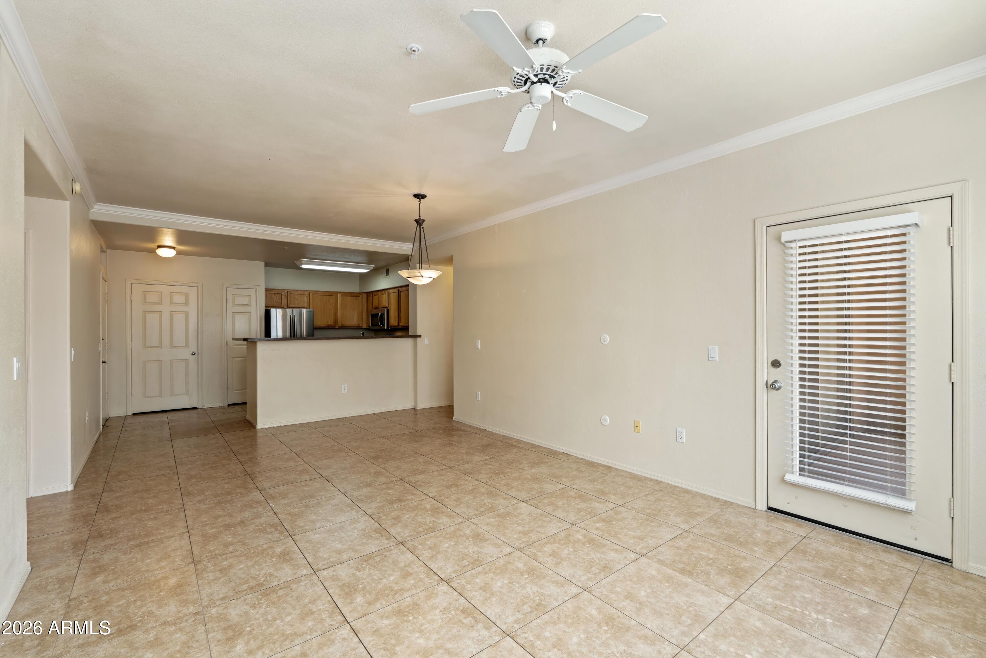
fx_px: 438
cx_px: 493
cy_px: 329
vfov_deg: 73.7
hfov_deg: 96.7
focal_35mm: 16
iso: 800
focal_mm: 16
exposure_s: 1/10
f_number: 9
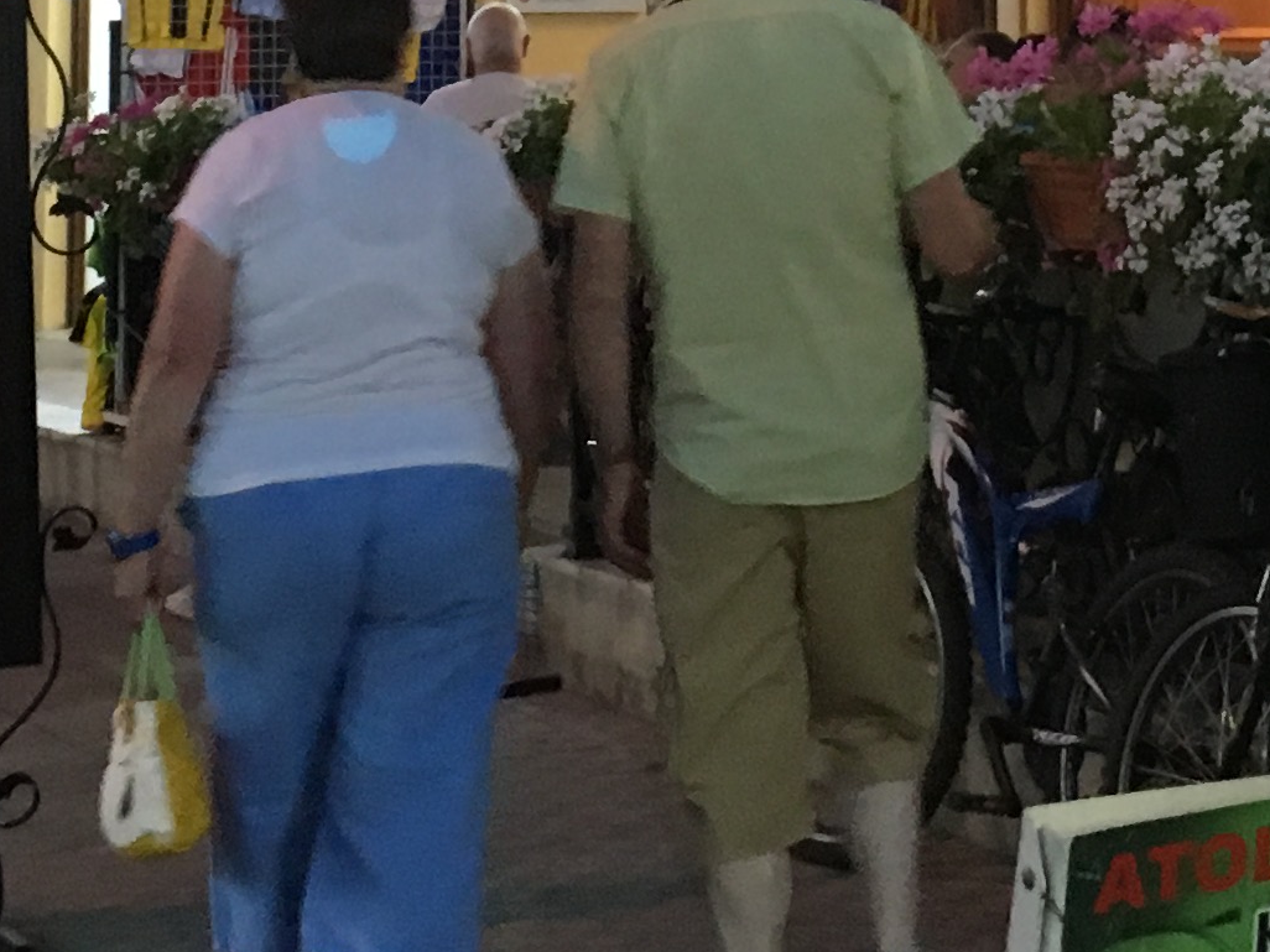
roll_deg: +0.1
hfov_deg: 17.2
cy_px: -477
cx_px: 847
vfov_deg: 12.4
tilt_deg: +7.8
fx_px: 4181
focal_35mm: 114
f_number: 2.2
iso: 200
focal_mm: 4.15
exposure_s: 1/20
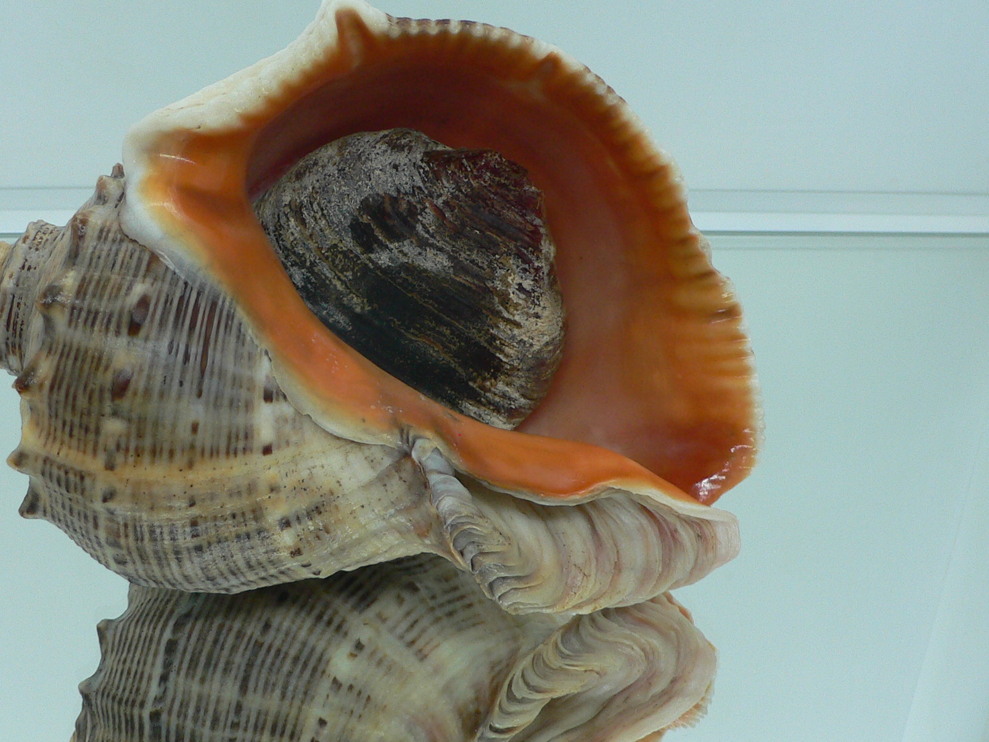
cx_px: 390
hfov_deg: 42.7
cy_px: 343
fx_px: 1257
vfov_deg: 32.9
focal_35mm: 44
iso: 150
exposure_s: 1/60
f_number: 2.8
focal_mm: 4.6
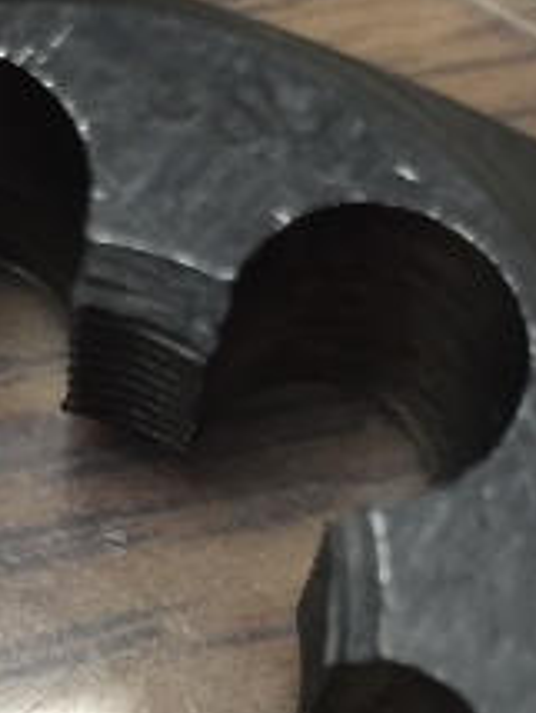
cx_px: 100
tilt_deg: -73.8
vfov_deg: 15.1
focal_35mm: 130
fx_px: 2679
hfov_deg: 11.4
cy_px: 500
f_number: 2.2
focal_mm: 4.15
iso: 100
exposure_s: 1/30
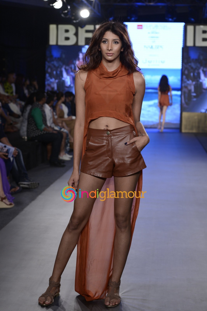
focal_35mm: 70
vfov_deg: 28.8
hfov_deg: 19.5
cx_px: 104
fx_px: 604
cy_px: 156
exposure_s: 1/250
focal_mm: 70
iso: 800
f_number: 4.5
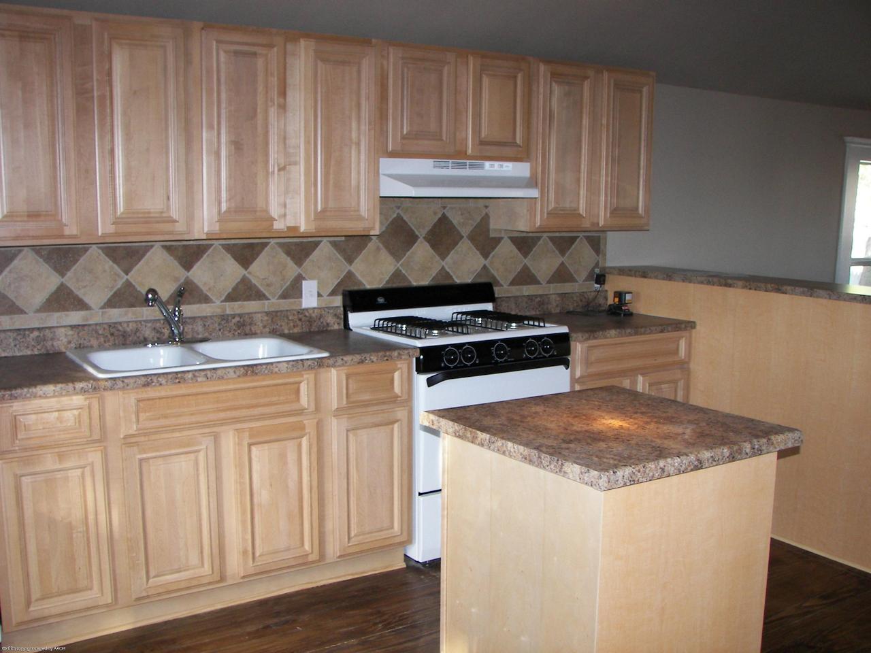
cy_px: 326
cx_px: 436
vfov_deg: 39.7
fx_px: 906
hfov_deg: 51.4
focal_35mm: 36
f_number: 2.8
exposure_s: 1/30
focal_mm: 6
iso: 100
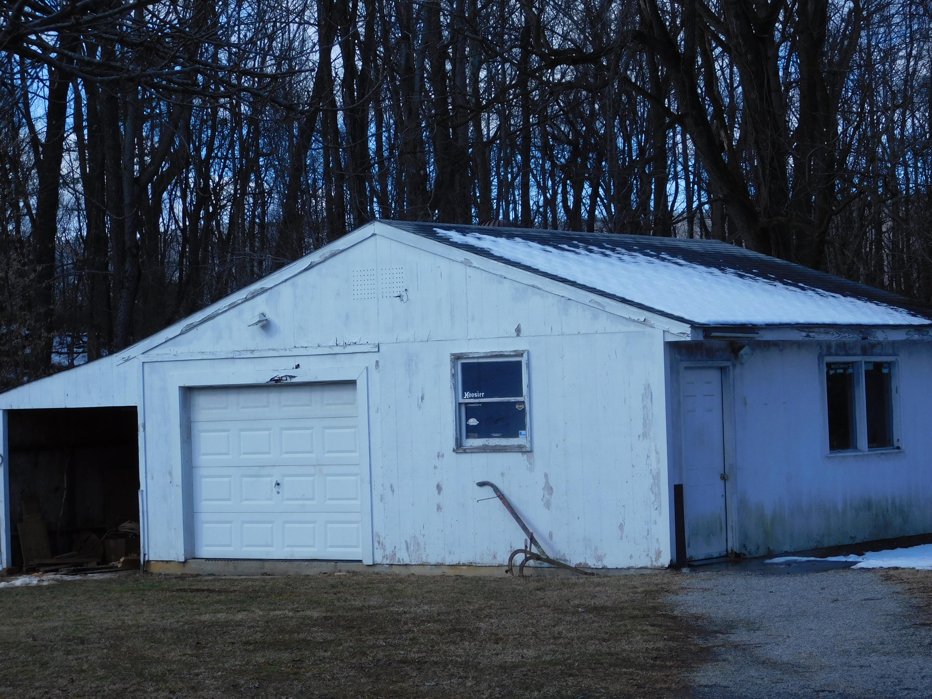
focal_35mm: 91
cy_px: 350
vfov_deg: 16.2
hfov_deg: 21.5
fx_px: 2450
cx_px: 466
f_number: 4.5
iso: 125
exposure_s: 1/640
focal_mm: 16.1
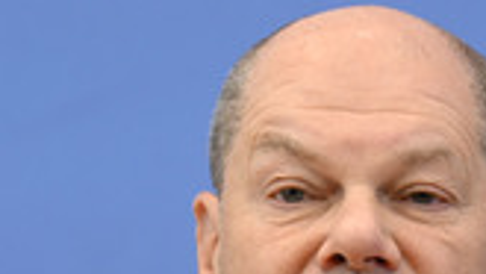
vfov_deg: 3.3
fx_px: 4783
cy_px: 410
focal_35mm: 371
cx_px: 378
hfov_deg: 5.8
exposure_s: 1/500
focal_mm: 130
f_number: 6.3
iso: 3200
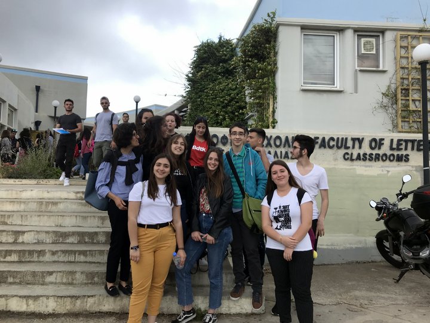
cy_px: 162
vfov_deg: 49.7
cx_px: 215
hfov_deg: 63.4
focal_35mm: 28
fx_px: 348
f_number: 1.8
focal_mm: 3.99
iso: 20
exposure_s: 1/618
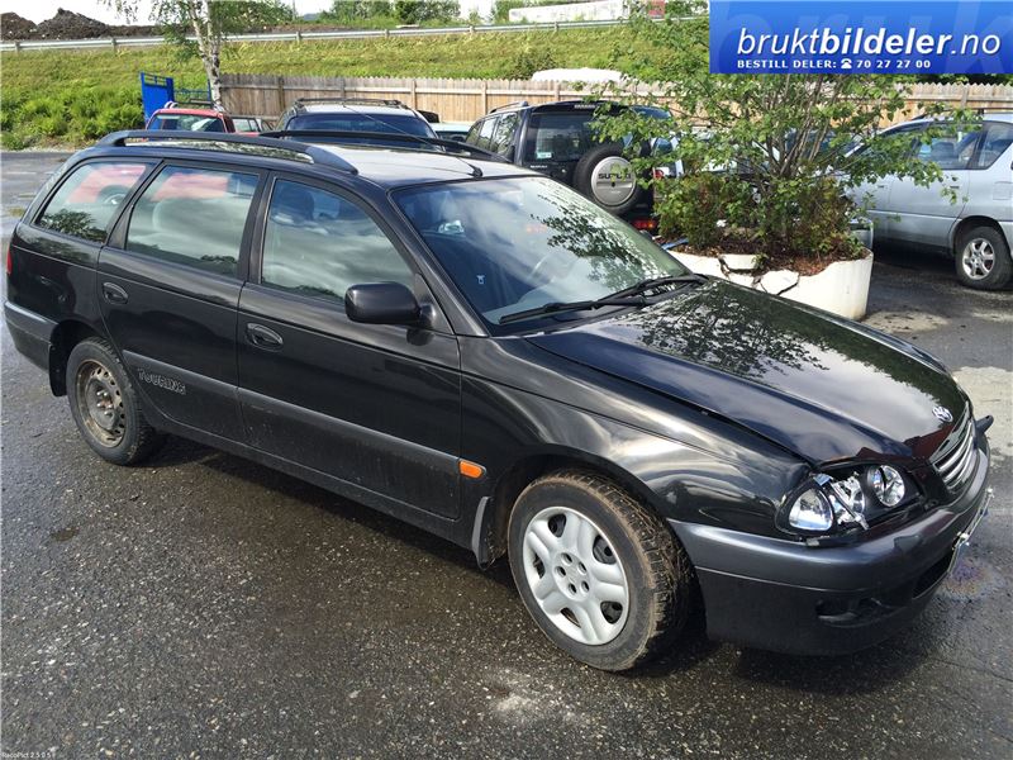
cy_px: 380
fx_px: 849
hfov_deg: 61.7
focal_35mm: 29
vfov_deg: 48.2
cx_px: 506
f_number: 2.2
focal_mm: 4.15
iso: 32
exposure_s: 1/622
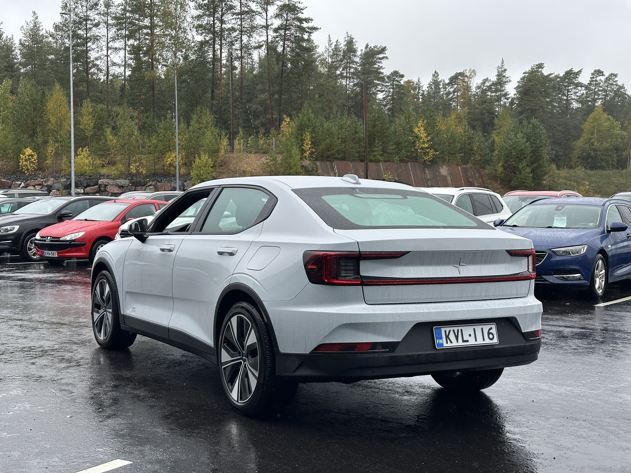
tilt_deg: -2.9
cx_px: 316
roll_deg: -1.0
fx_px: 875
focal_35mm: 48
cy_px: 236
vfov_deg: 30.3
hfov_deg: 39.7
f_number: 1.78
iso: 64
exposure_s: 1/1145
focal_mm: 6.86
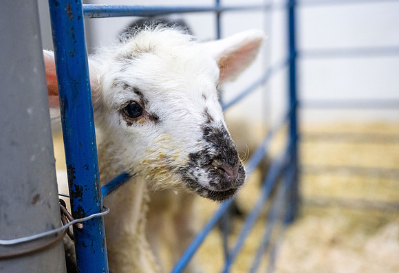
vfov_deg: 27.6
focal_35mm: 50
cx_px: 167
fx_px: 555
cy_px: 125
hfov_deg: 39.4
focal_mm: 43
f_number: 3.5
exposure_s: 1/250
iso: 2500
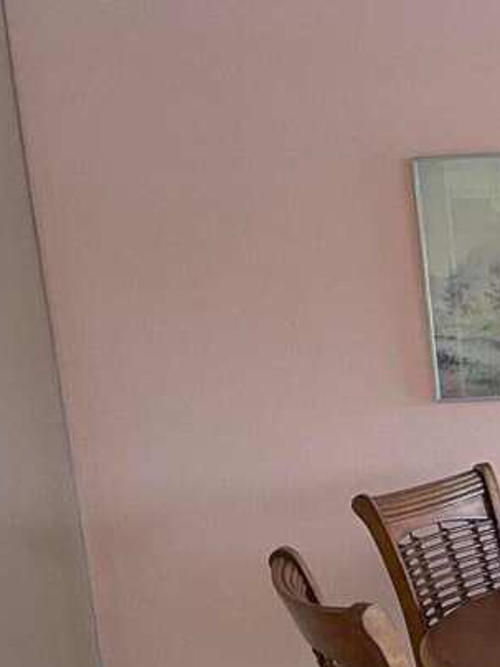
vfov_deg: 27.9
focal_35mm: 66
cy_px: 642
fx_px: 1271
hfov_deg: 20.4
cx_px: 642
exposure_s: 1/60
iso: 320
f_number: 1.6
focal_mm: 5.1
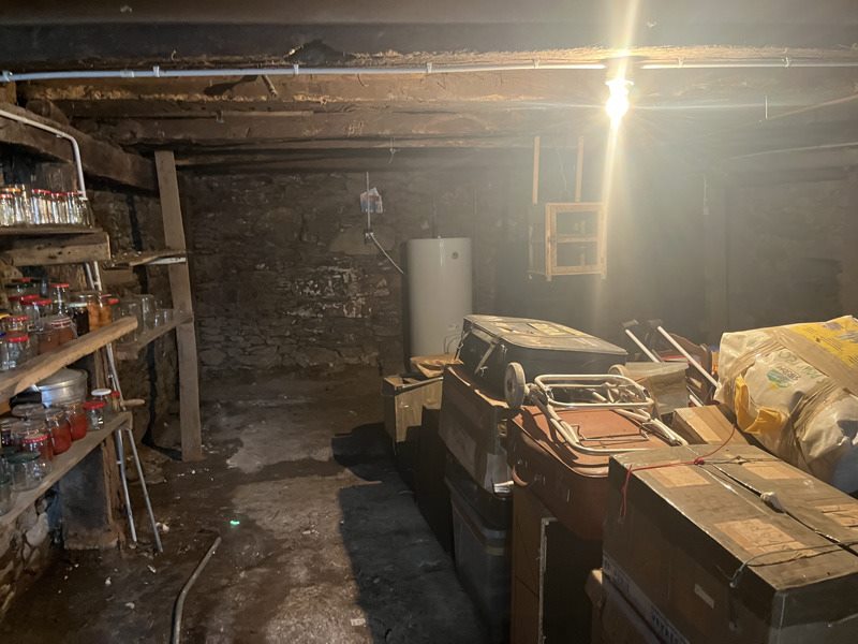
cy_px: 322
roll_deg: +1.1
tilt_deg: -6.8
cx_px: 429
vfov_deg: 53.1
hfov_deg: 67.3
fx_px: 644
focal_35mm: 26
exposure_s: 1/33
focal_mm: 5.1
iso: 500
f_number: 1.6
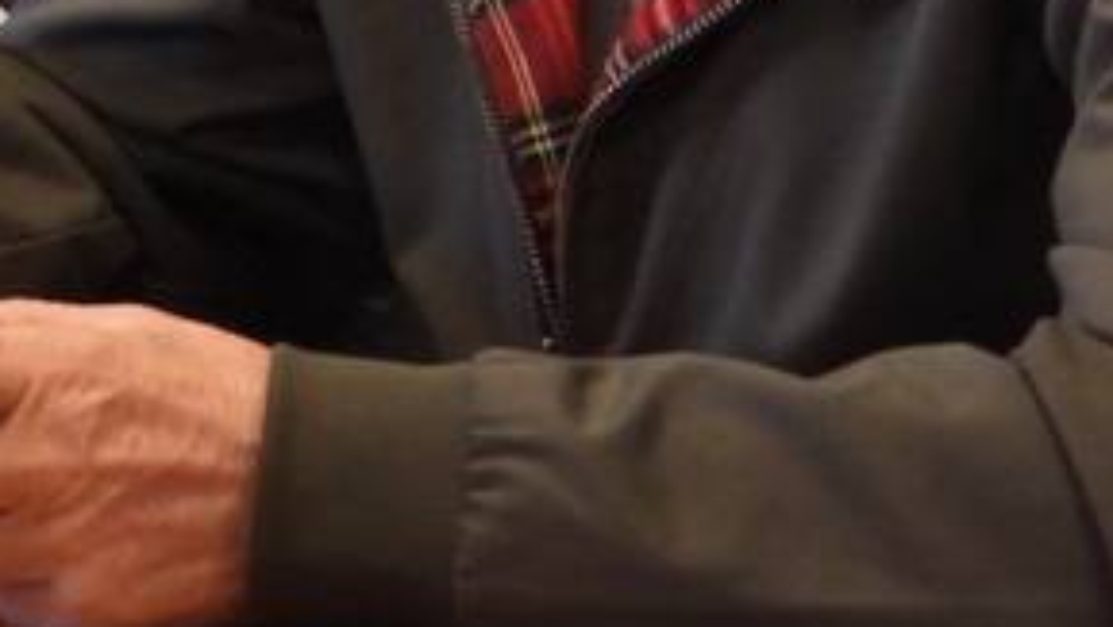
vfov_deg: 3.1
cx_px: -73
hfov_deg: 5.6
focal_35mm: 384
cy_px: -819
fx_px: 11340
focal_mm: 15.3
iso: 400
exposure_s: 1/40
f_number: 3.5
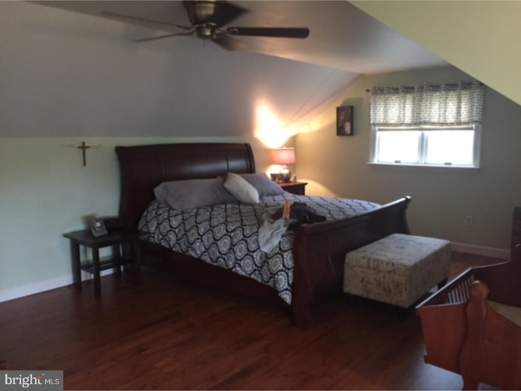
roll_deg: -1.2
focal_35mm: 29
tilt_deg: -8.4
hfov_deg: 61.7
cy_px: 196
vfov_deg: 48.2
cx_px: 260
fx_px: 436
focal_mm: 4.15
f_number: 2.2
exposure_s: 1/20
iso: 250
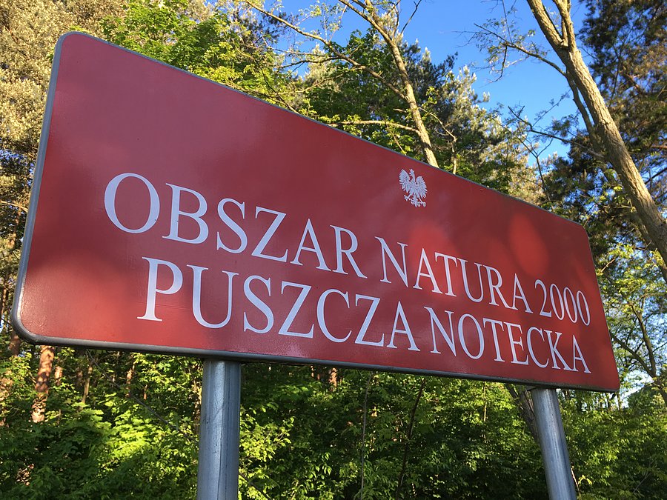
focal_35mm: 29
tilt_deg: +21.3
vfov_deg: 48.2
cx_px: 334
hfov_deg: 61.7
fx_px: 559
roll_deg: +3.2
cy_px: 250
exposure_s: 1/180
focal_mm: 4.15
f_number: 2.2
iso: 25
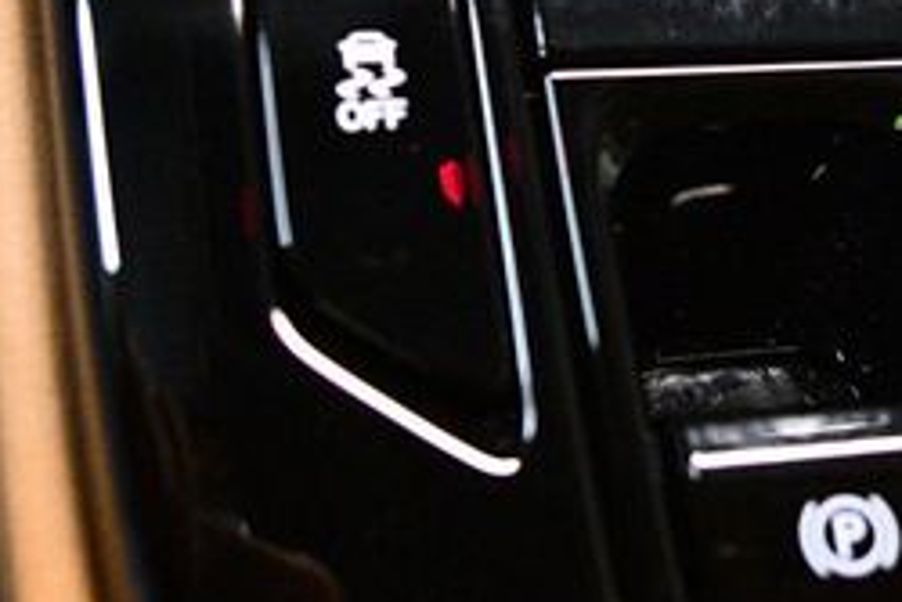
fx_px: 1730
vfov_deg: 19.6
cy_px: 144
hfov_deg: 28.9
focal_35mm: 69
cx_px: 631
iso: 10000
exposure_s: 1/60
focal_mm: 18
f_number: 3.5
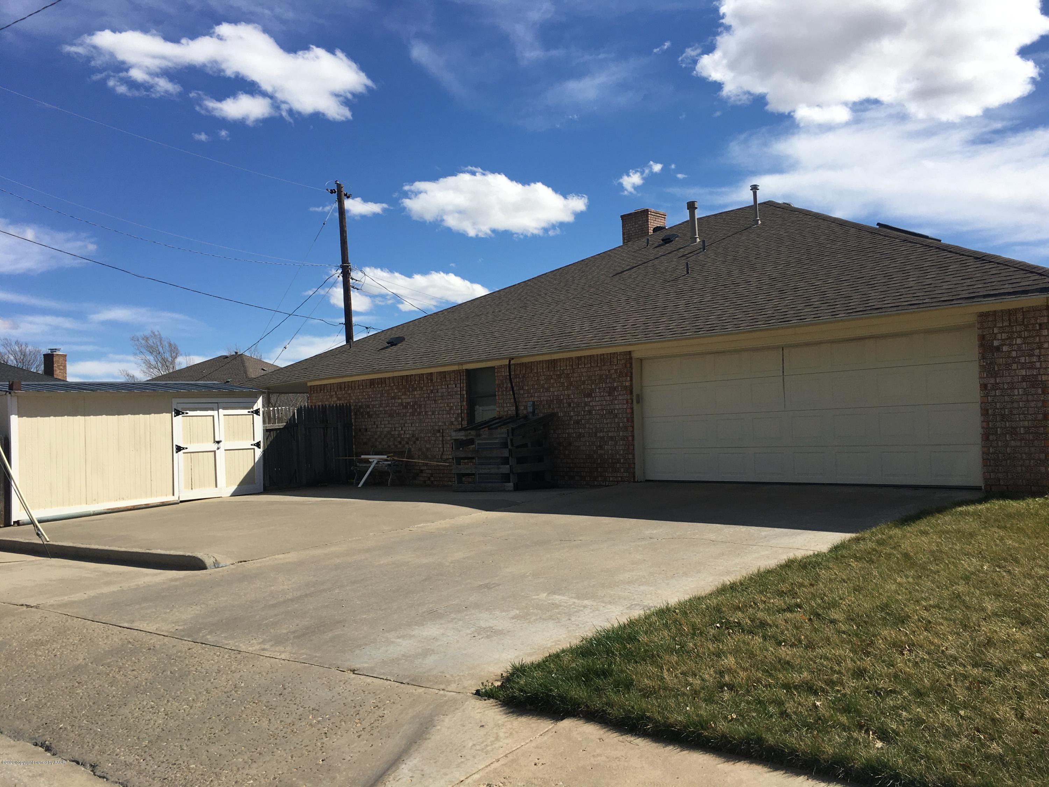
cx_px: 524
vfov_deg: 48.2
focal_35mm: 29
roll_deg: +0.5
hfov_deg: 61.7
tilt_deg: +3.4
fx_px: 879
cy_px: 394
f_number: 2.2
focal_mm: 4.15
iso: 25
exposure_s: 1/2331
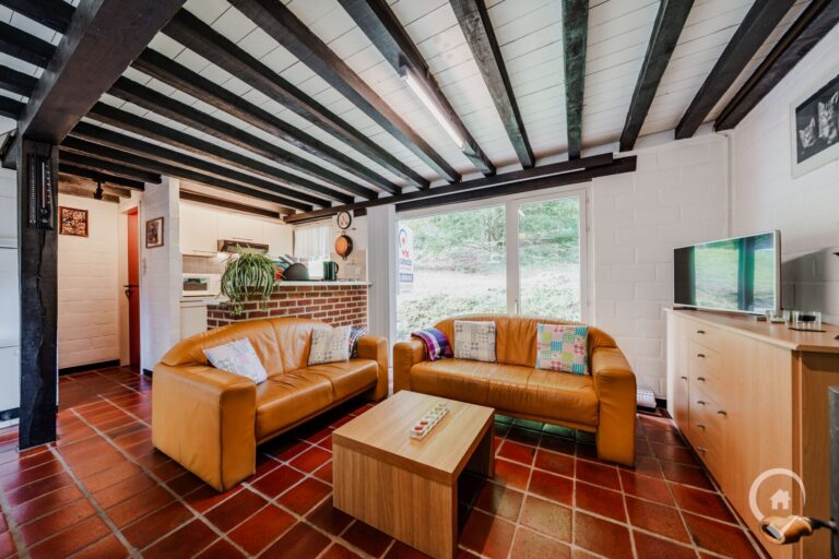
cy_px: 280
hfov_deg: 112.6
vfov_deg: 90.0
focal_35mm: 12
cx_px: 420
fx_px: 280
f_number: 7.1
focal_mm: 12
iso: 100
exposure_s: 1/2.5
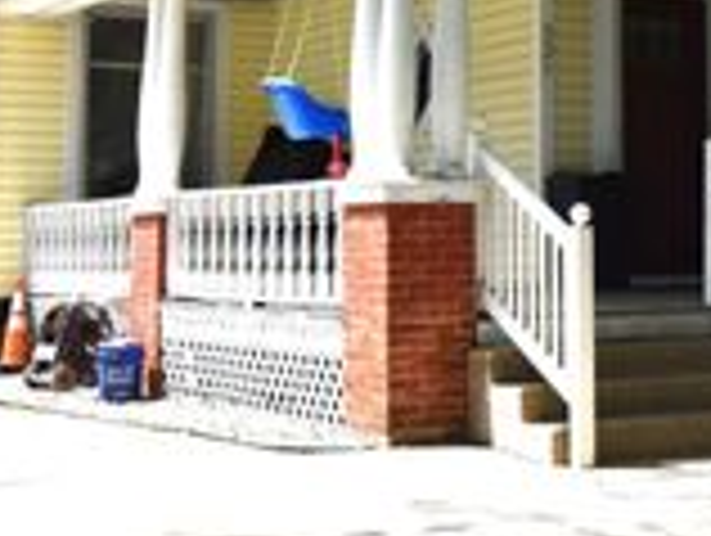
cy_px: 88
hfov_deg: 20.8
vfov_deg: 16.1
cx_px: 711
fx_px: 1872
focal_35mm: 91
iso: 200
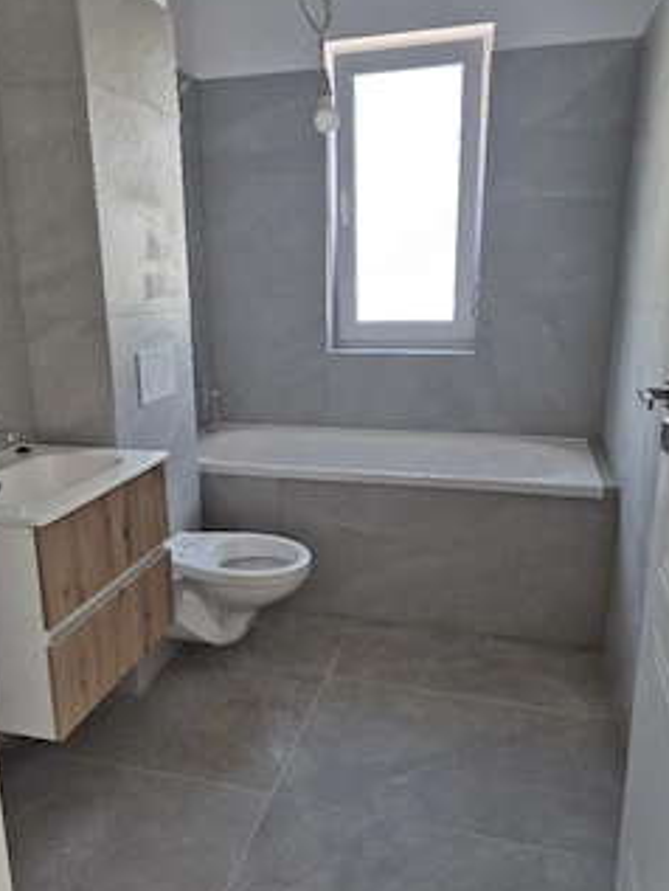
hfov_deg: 48.1
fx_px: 747
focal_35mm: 29
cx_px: 290
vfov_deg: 61.6
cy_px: 478
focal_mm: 5.4
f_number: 1.8
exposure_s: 1/182
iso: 125
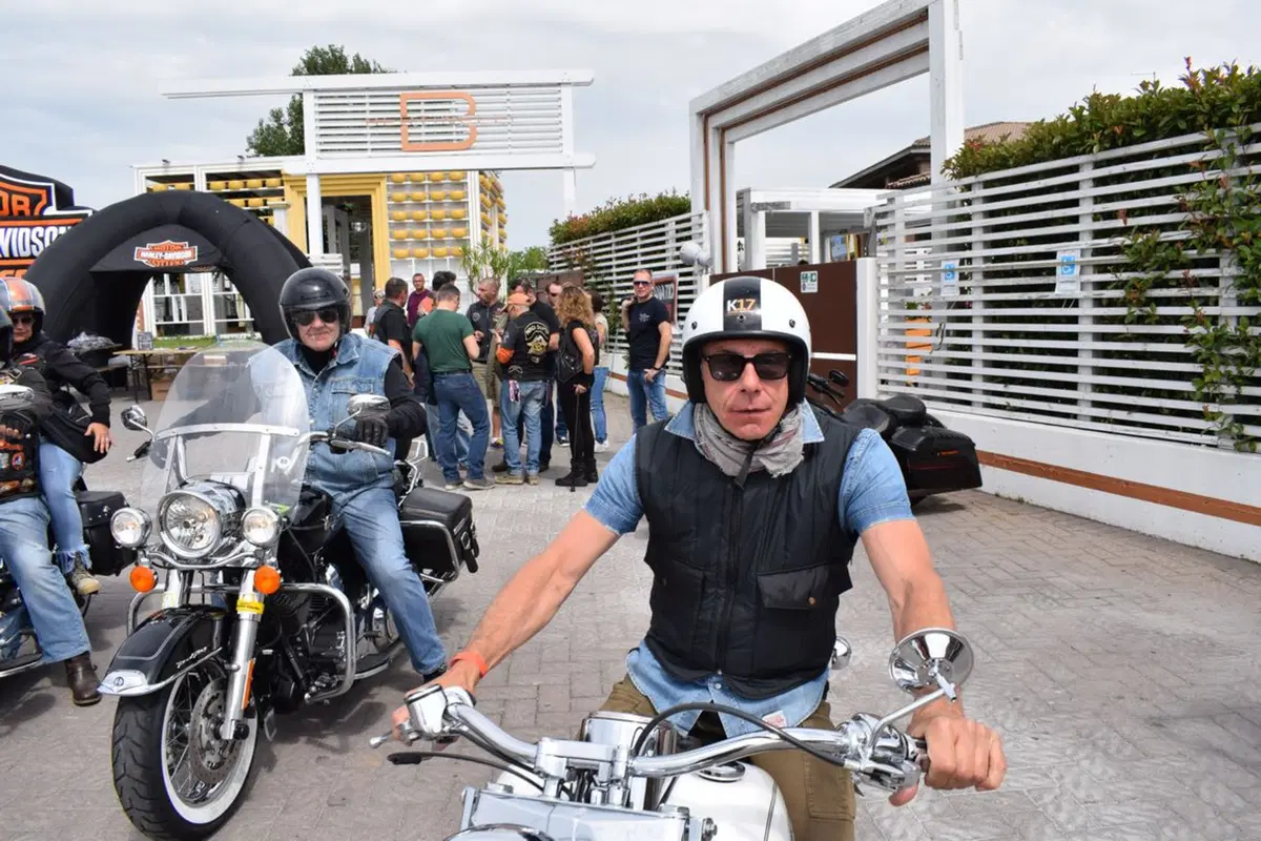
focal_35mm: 27
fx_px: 946
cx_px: 630
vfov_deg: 47.9
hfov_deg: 67.4
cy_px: 420
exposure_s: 1/400
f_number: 10
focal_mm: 18
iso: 200
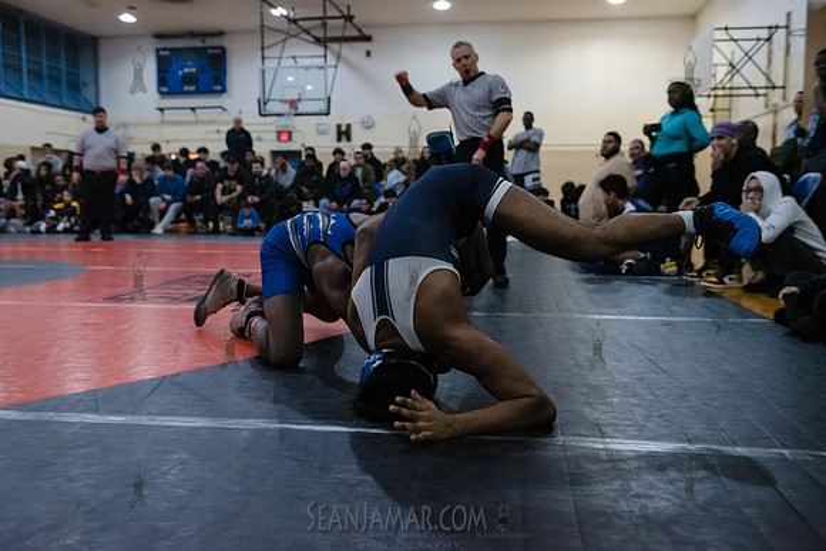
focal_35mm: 31
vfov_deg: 42.3
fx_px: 711
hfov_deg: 60.3
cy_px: 276
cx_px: 413
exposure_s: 1/400
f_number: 3.2
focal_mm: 31
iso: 8000
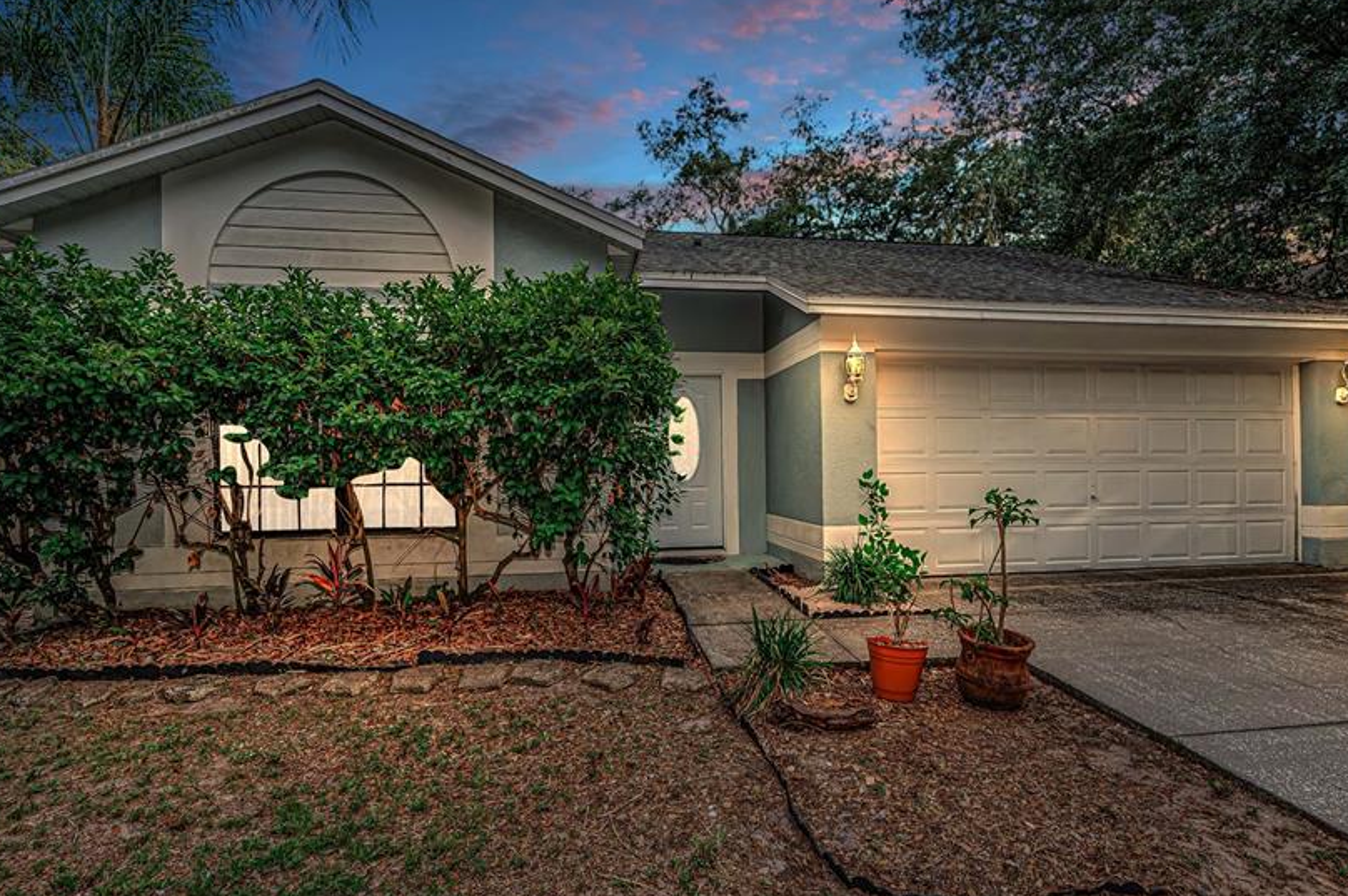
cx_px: 698
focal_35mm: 19
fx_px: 711
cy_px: 466
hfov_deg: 86.9
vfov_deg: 64.4
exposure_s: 1/200
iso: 320
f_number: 8
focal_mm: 15
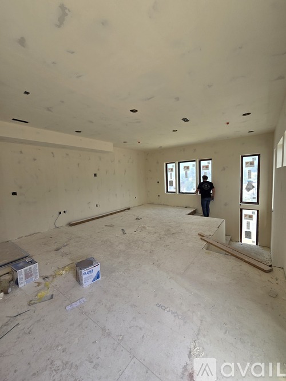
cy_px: 190
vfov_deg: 106.2
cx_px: 143
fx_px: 143
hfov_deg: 89.9
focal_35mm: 13
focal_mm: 2.2
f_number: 2.2
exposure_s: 1/267
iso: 50
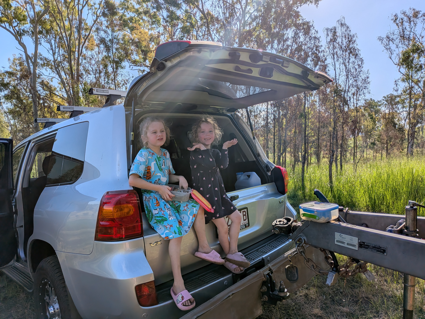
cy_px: 160
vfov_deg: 56.8
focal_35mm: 24
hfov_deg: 71.6
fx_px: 295
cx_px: 212
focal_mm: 4.53
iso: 27
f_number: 1.7
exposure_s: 1/17544
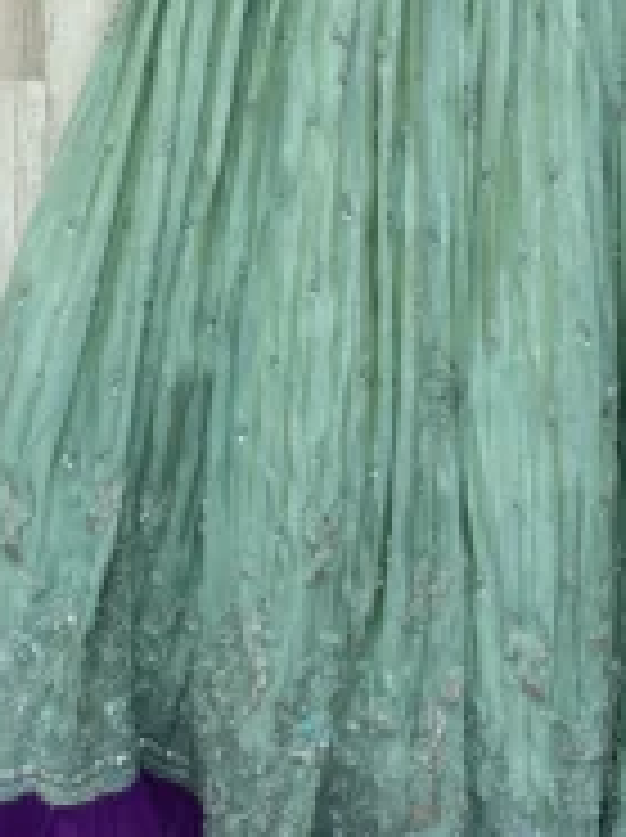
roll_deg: -1.1
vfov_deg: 33.6
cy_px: 194
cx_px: 185
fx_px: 1353
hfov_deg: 25.8
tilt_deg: -7.0
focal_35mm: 56
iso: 125
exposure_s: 1/100
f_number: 1.6
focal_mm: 6
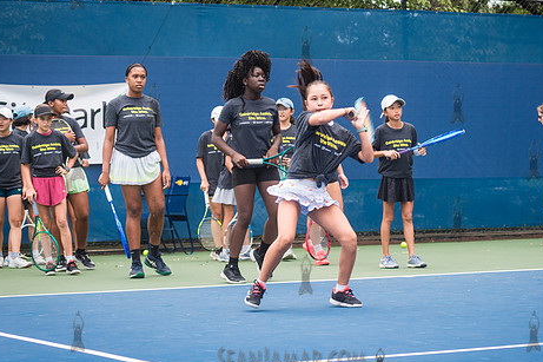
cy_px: 145
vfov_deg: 12.3
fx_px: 1674
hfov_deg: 18.4
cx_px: 328
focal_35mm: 111
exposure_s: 1/250
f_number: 4.5
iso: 200
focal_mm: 80
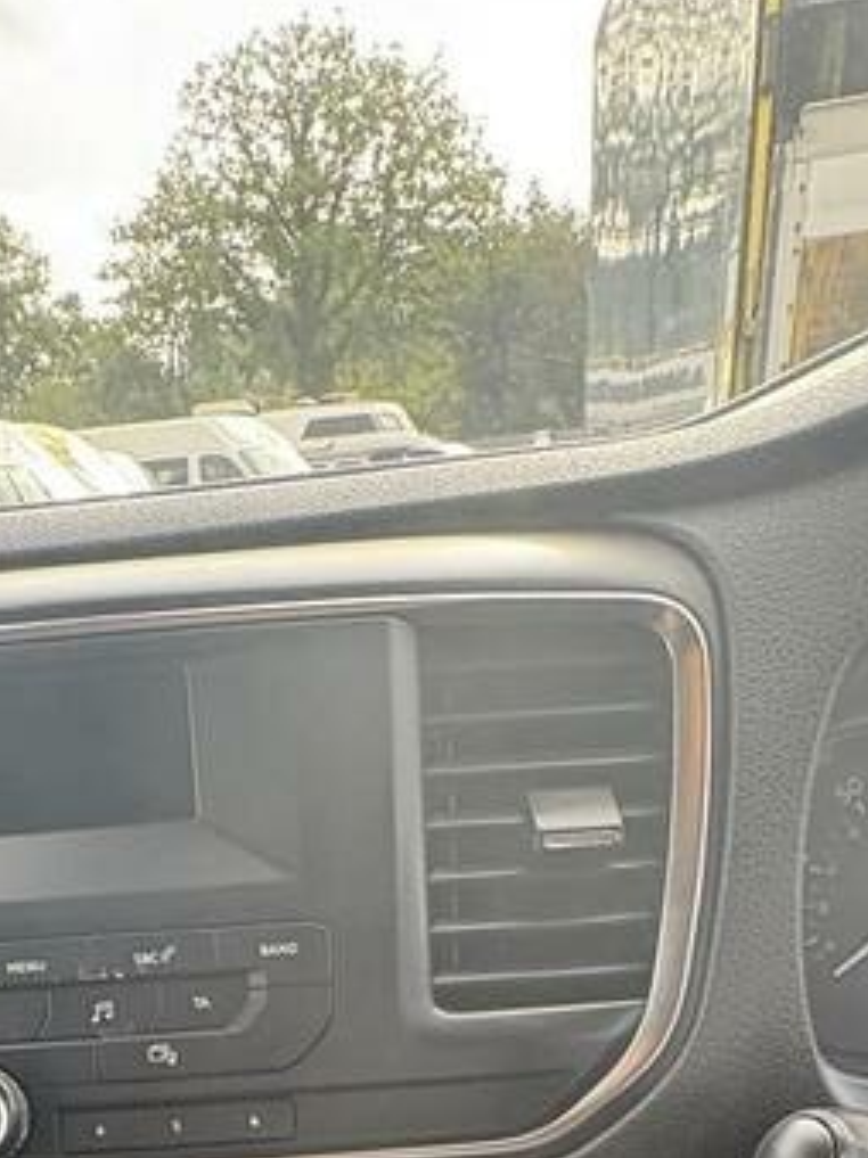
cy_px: 1397
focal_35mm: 37
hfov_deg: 38.3
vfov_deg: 37.5
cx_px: 297
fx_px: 1238
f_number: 2.2
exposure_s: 1/99
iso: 125
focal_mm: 2.22
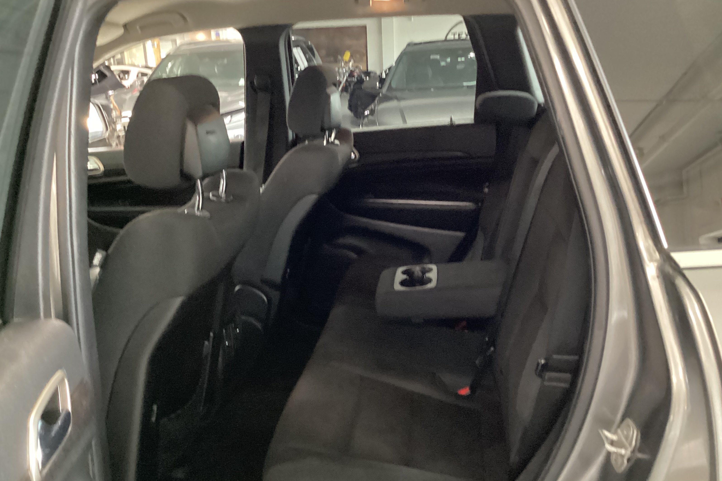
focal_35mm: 33
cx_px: 366
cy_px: 256
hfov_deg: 57.2
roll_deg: +2.7
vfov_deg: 40.0
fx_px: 662
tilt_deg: -19.0
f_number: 2.4
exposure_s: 1/17
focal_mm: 3.3
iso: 640
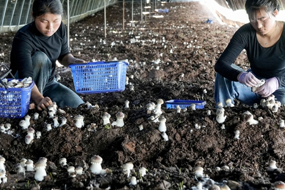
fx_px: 570
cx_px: 156
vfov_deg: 18.8
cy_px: 47
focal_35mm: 72
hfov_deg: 28.1
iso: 1250
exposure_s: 1/125
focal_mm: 28
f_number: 3.5
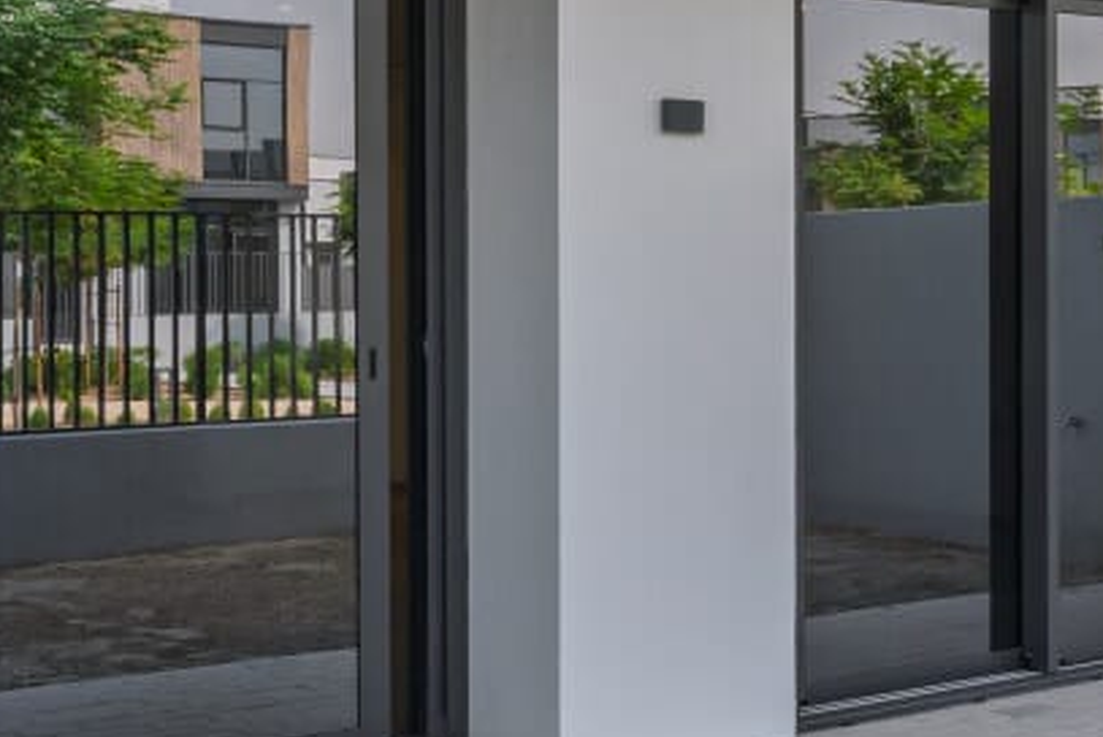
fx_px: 2024
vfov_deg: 16.2
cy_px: -721
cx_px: 1098
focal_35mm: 66
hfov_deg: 28.6
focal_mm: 14
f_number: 14
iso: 160
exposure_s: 1/160
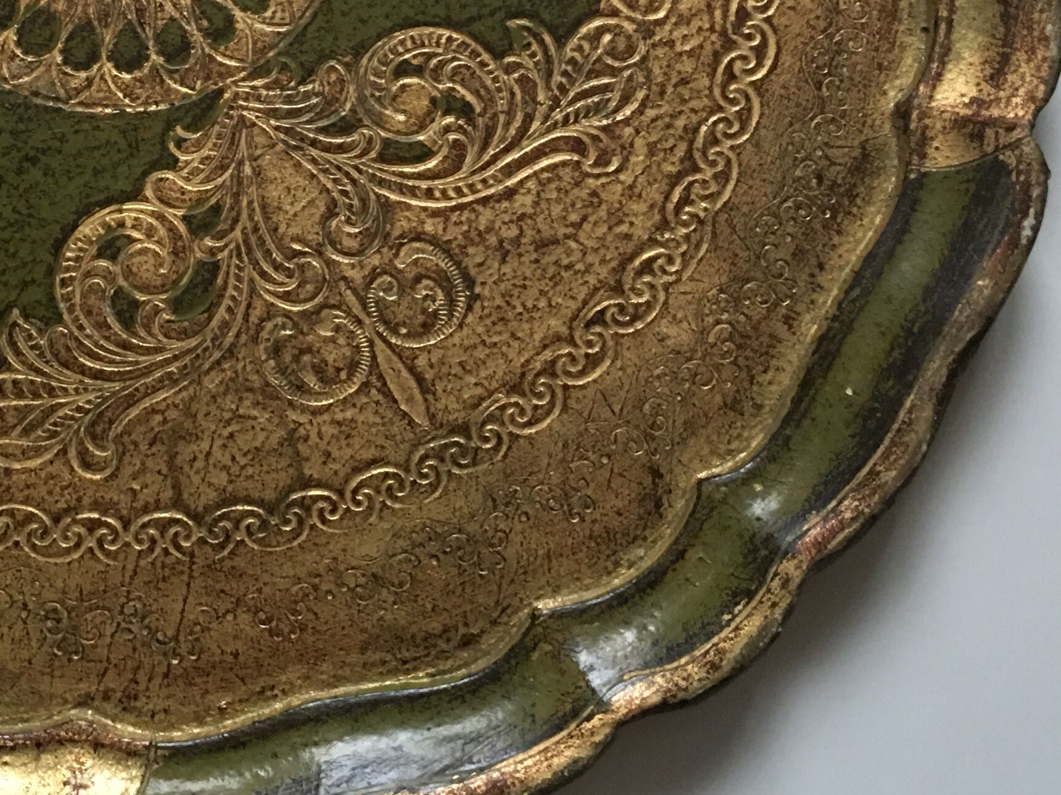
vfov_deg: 20.9
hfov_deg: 27.9
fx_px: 2084
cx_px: 188
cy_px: 14
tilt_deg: -69.6
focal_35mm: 68
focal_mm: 4.15
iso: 80
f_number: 2.2
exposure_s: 1/10
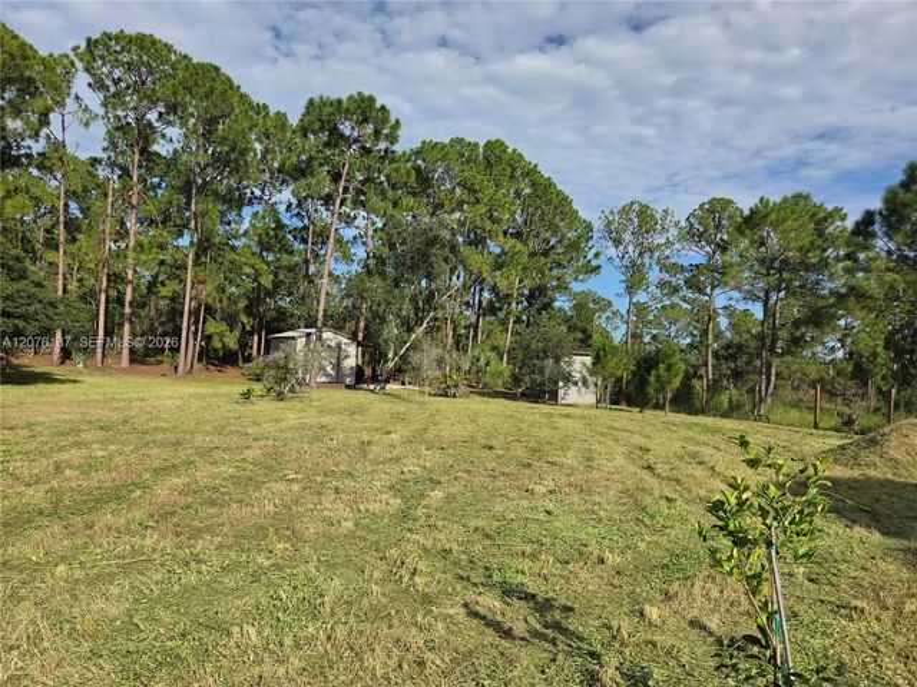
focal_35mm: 23
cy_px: 344
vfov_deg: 58.9
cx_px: 458
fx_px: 609
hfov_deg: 73.9
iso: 80
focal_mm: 5.4
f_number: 1.8
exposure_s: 1/5127
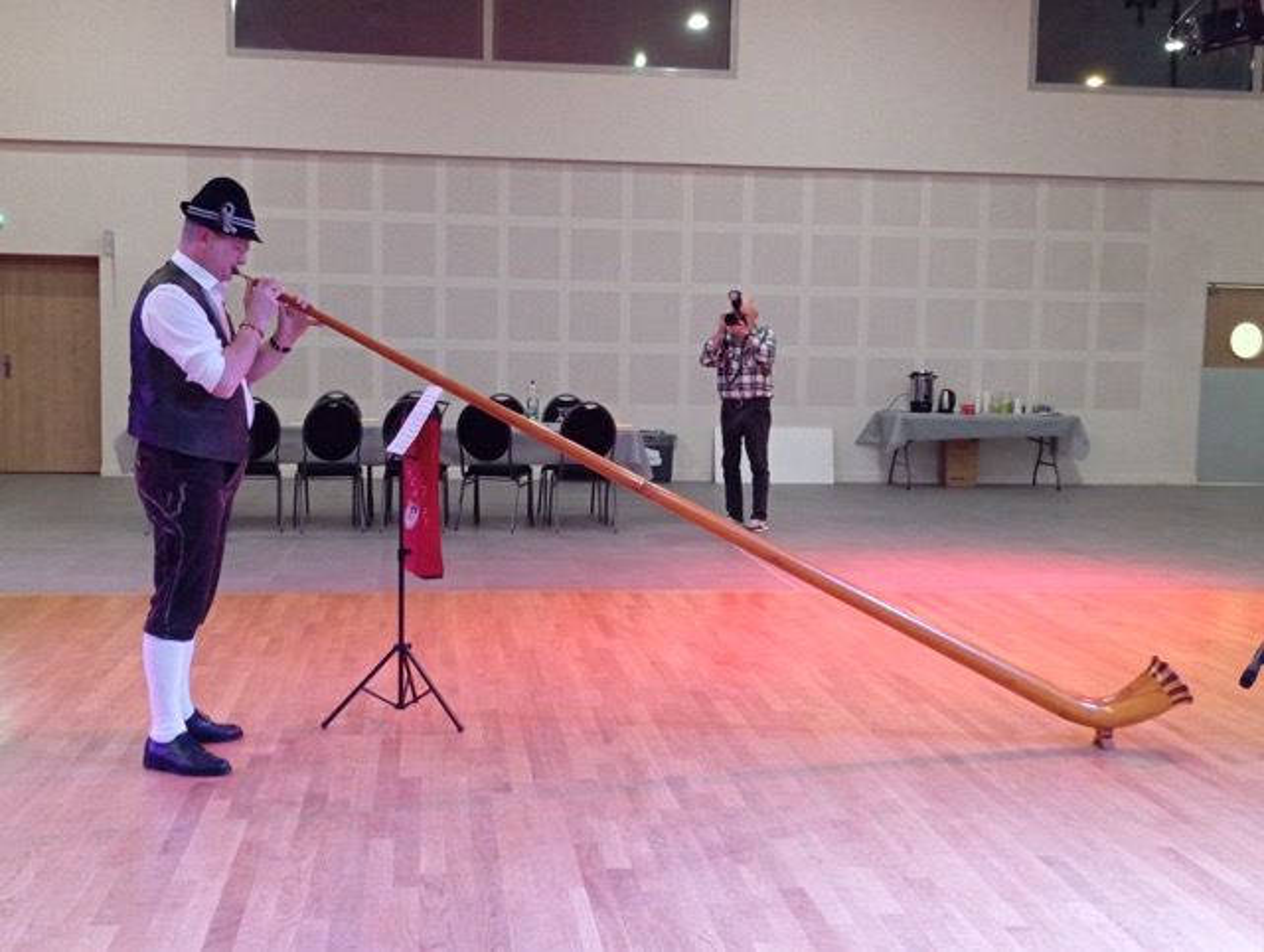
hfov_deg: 63.4
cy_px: 476
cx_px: 632
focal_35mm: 28
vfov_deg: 49.9
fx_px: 1024
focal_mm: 4.25
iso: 592
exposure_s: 1/33.3
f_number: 1.8
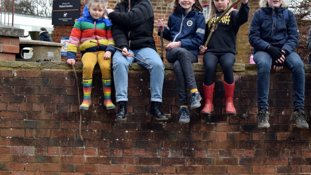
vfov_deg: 15.9
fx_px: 624
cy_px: 48
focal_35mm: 76
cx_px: 203
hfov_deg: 27.8
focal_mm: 35
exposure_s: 1/1000
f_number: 4
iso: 500
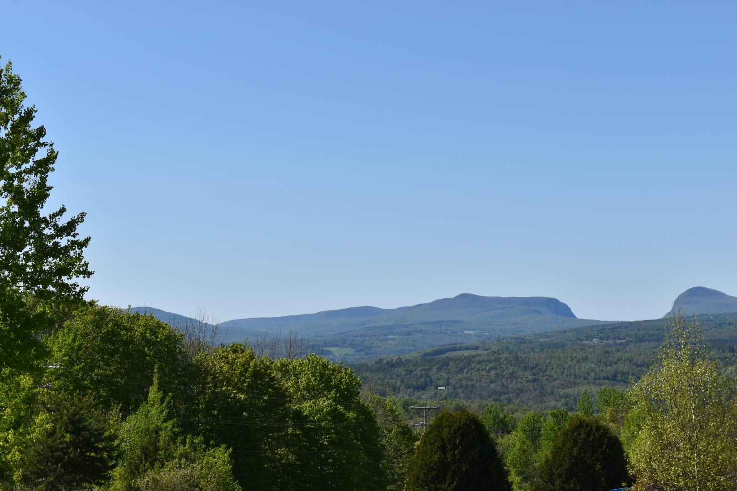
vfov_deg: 16.6
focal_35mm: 82
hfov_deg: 24.6
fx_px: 1689
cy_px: 246
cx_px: 368
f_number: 10
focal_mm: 55
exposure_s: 1/400
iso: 200
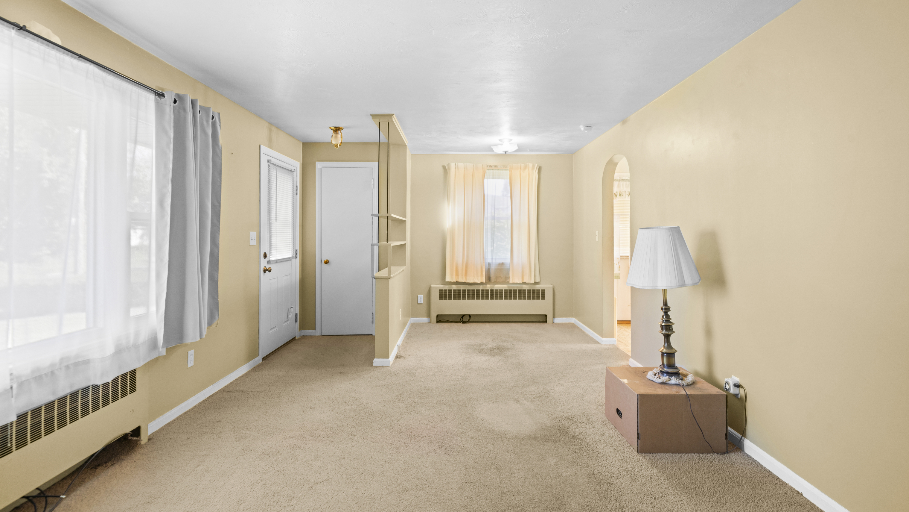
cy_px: 230
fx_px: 434
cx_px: 456
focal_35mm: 18
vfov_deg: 60.9
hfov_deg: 92.7
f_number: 8
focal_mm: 17
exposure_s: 1/3
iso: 320
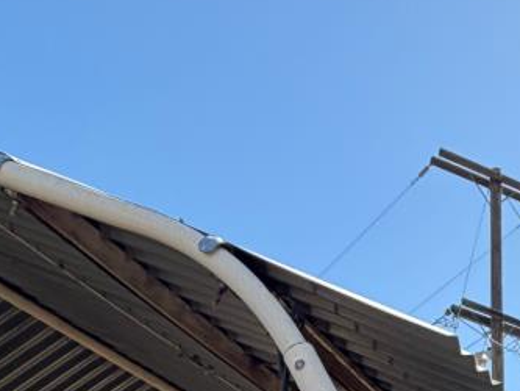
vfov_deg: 18.7
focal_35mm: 63
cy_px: 681
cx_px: 590
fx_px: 947
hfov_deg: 27.7
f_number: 2.2
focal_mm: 2.22
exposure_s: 1/502
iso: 50
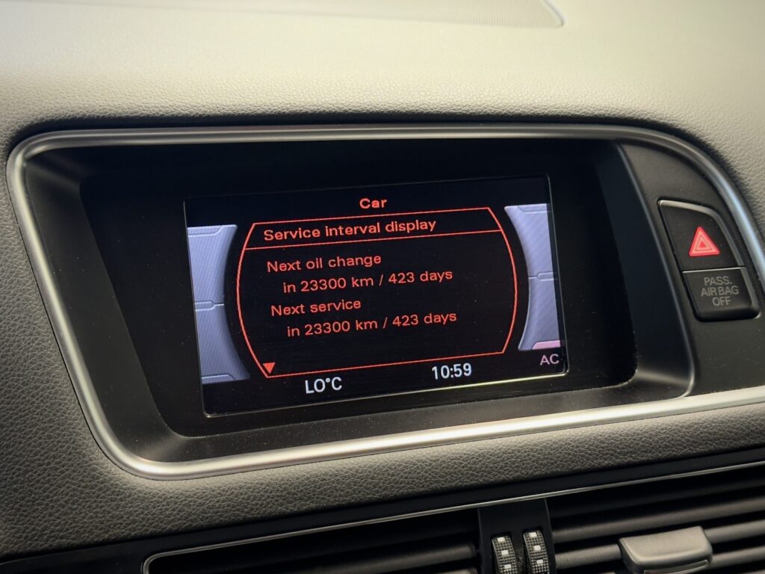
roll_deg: -0.9
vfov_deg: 30.3
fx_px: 1061
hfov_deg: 39.7
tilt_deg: -19.2
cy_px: 287
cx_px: 382
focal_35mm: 48
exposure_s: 1/40
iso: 500
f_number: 1.78
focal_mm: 6.76
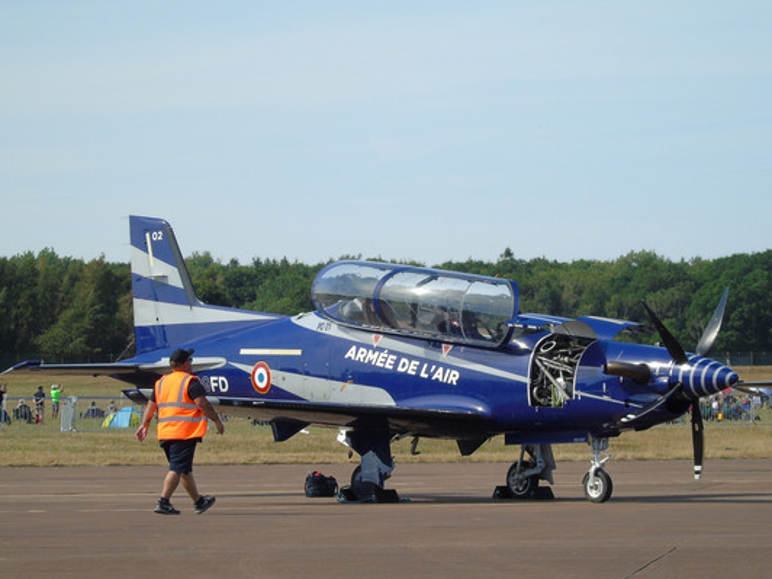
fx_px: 4349
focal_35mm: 195
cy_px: 340
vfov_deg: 7.6
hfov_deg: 10.1
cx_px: 409
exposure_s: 1/400
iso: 80
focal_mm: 29
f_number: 4.9
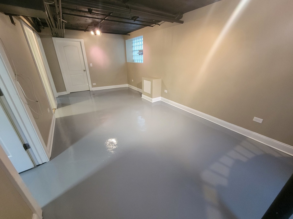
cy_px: 110
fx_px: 110
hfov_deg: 106.2
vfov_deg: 89.9
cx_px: 146
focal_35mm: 13
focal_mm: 2.2
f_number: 2.2
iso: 640
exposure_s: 1/30
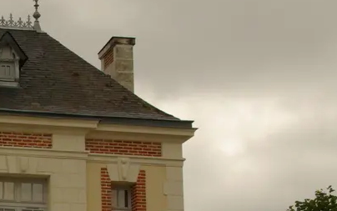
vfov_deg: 10.2
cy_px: 279
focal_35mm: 126
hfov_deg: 15.6
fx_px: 1158
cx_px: -129
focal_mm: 26
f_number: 19
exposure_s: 1/250
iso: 400
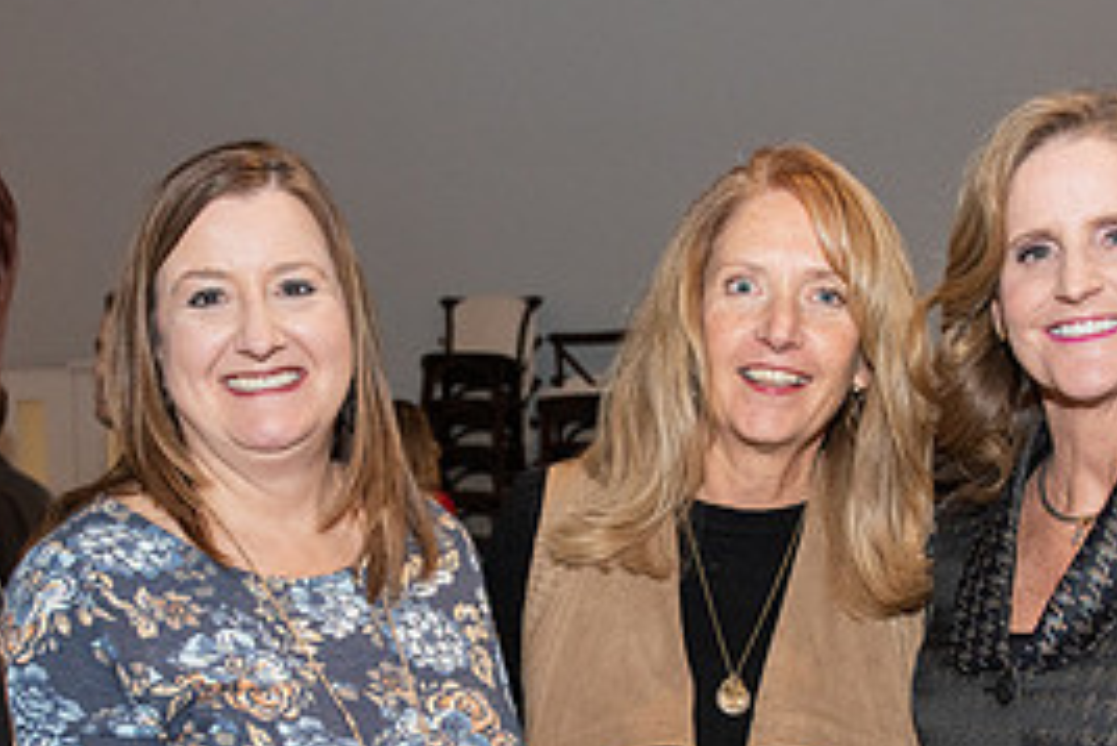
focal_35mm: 65
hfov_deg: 30.9
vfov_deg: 20.6
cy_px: 656
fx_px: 2018
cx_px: 545
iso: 800
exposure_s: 1/250
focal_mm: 28
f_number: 4
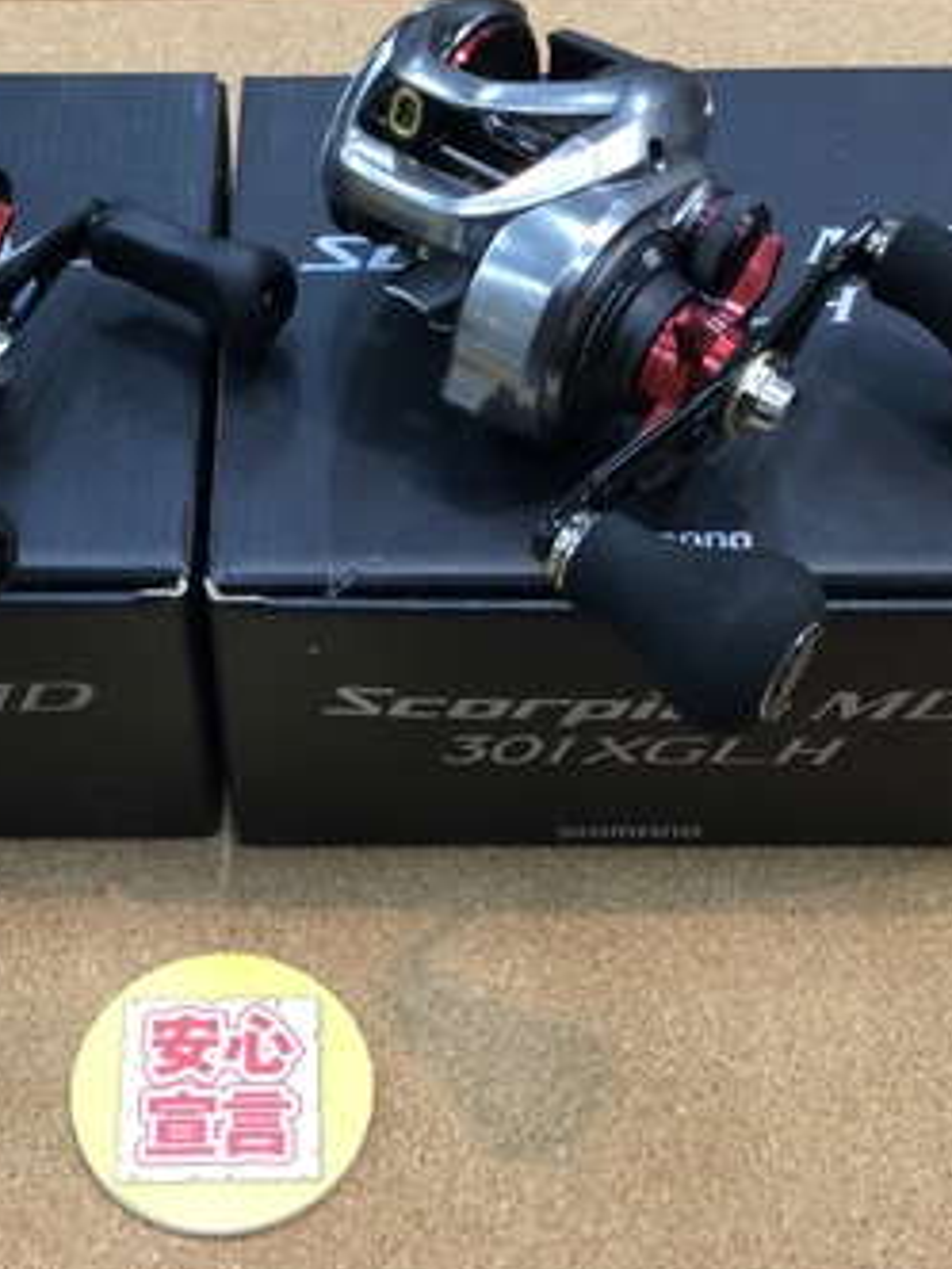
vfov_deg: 34.3
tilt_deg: -53.2
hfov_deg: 25.9
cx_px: 291
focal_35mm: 56
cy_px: 657
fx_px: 2053
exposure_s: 1/30
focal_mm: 3.3
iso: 64
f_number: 2.4
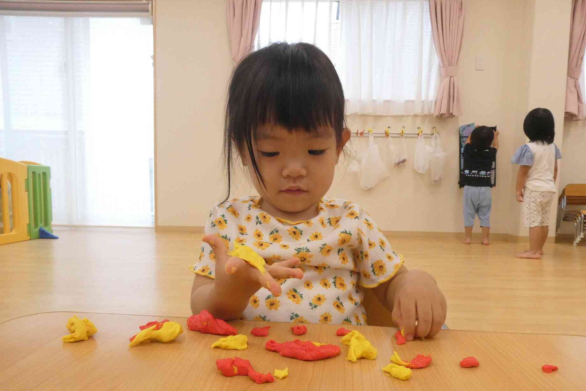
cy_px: 219
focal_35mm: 25
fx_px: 407
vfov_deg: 51.2
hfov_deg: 71.5
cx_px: 293
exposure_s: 1/125
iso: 500
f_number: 3.3
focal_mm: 4.3
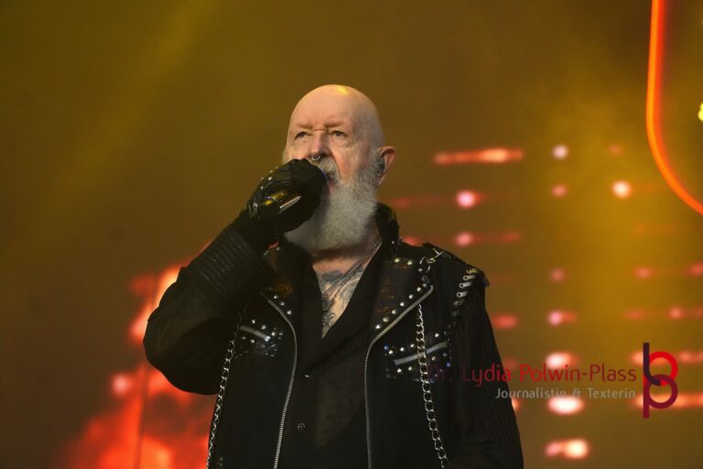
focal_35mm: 202
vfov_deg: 6.8
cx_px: 352
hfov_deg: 10.2
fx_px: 3954
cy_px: 234
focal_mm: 135
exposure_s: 1/250
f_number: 5.6
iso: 3200
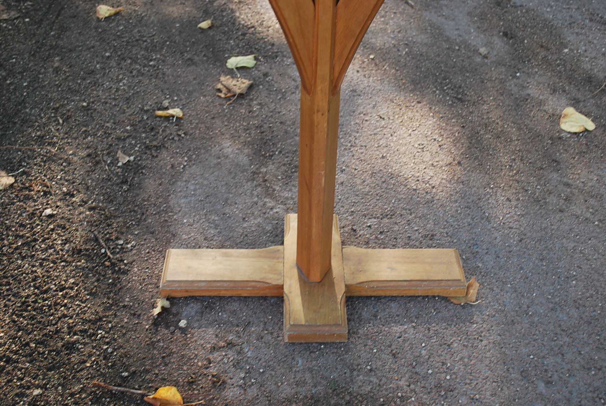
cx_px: 303
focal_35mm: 48
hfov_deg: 41.1
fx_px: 809
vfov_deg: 28.2
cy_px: 203
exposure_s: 1/50
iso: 200
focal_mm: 32
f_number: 4.8
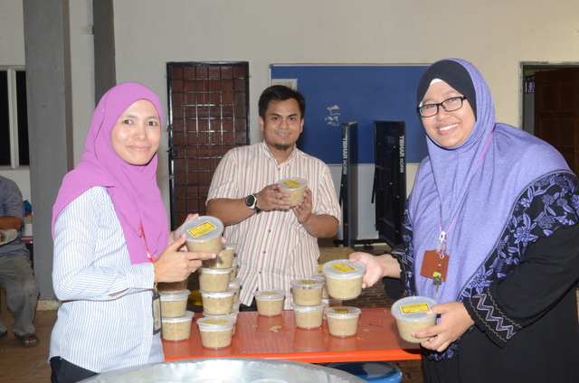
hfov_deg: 41.2
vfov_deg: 28.0
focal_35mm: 48
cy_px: 192
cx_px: 290
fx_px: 770
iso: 1000
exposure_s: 1/50
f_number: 11
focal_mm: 32
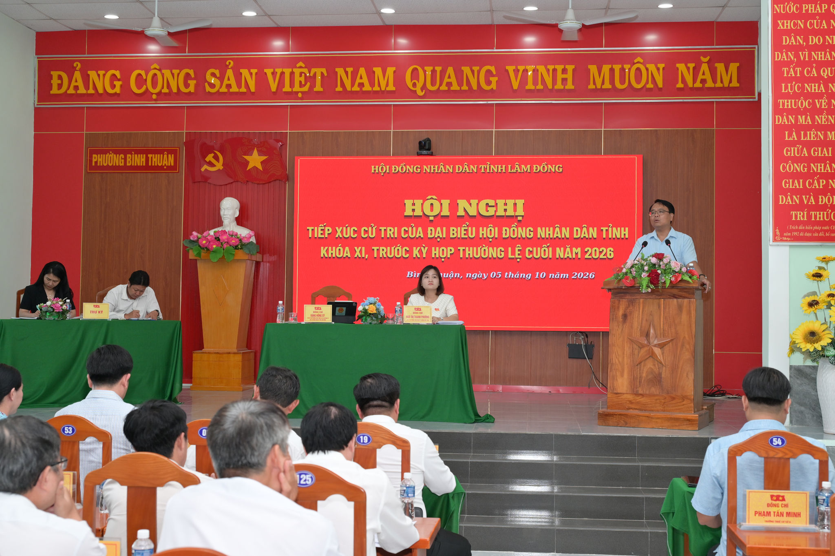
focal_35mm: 45
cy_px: 278
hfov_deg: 43.6
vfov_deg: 29.8
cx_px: 418
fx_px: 1043
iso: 800
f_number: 5.6
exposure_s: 1/160
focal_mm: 45
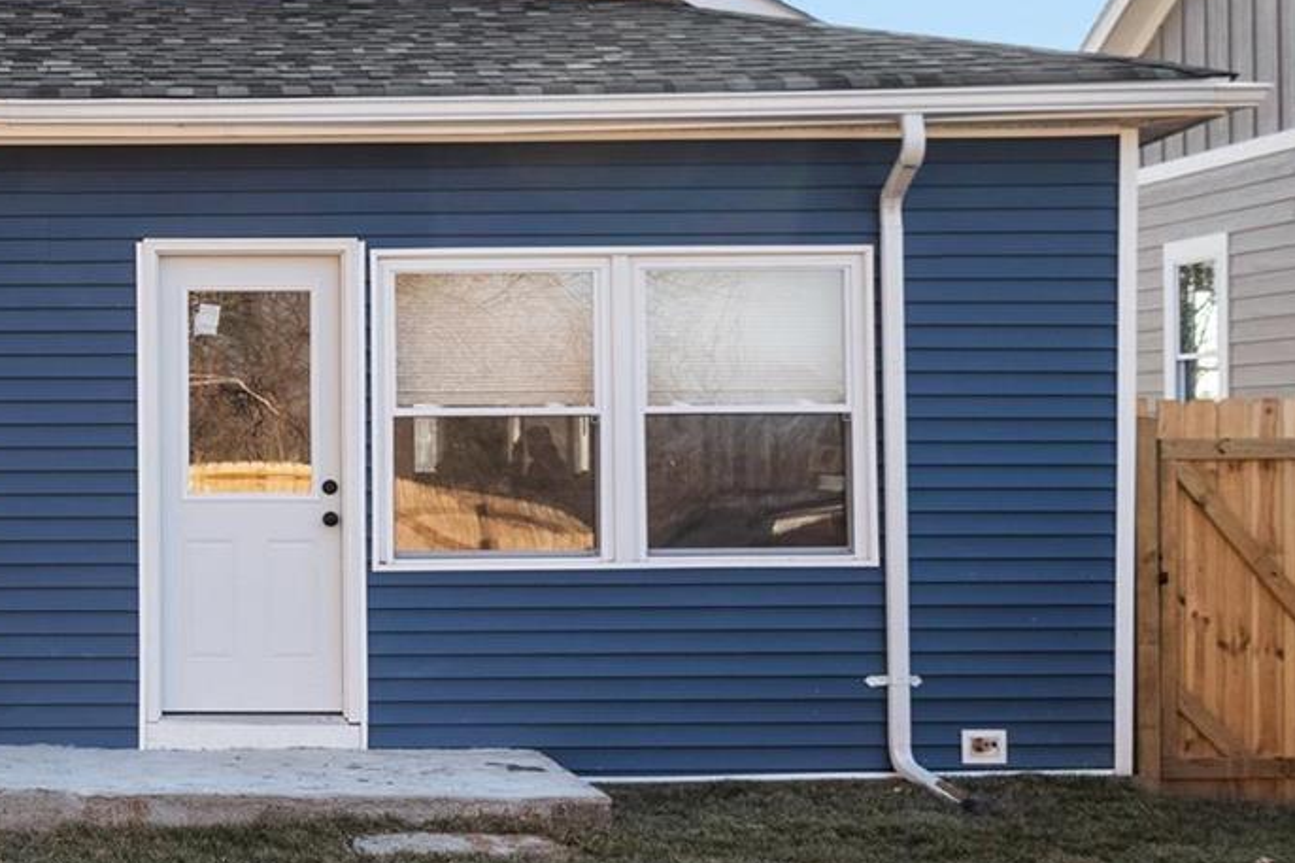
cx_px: 96
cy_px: 325
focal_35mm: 70
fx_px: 2517
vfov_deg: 19.4
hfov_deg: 27.7
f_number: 8
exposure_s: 1/200
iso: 400
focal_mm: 15
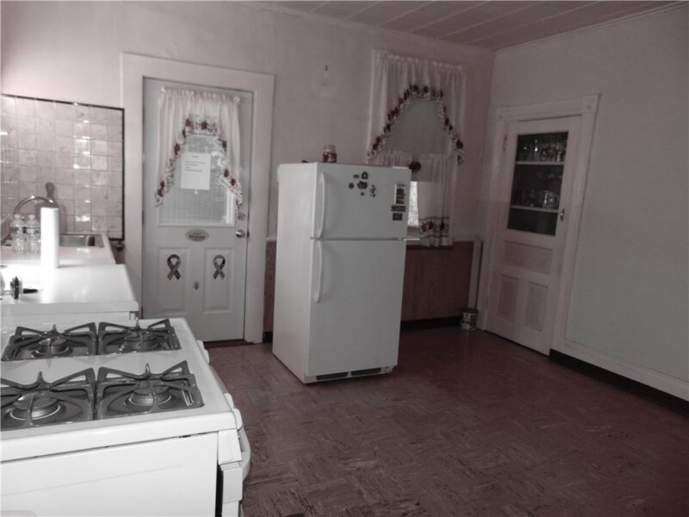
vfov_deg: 54.9
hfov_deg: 69.4
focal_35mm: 25
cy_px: 258
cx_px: 344
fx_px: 498
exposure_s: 1/30
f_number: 3
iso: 200
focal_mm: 4.5
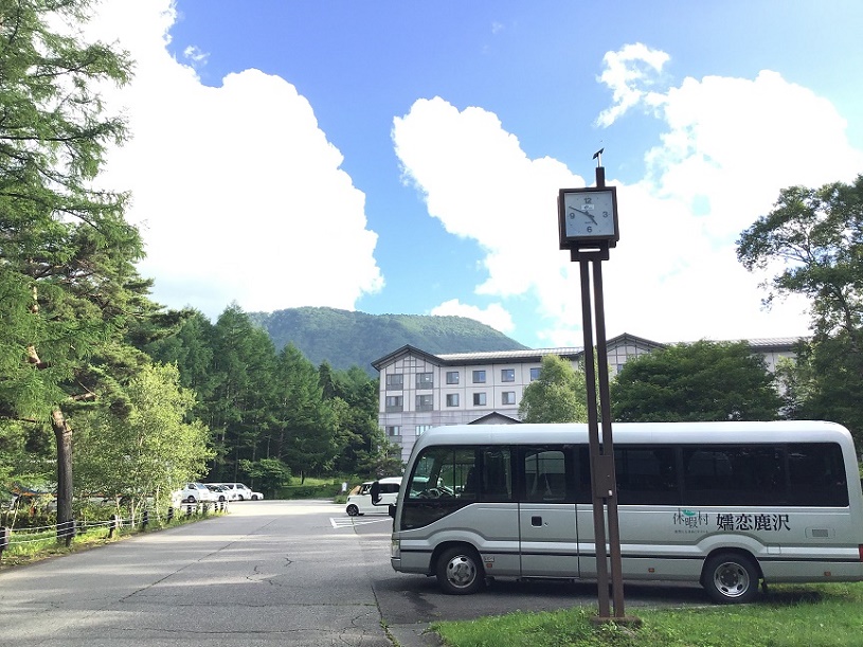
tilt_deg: +14.9
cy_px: 324
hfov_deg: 58.4
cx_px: 432
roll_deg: -1.2
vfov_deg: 45.4
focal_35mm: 31
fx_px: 773
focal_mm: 3.3
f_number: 2.4
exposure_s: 1/547
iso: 25
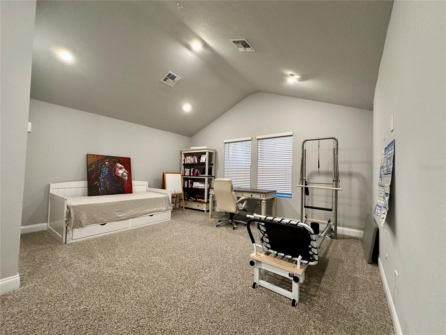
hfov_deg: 102.1
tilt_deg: +3.1
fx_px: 180
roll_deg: -0.9
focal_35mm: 14
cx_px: 223
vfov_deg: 85.7
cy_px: 168
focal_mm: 2.22
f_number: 2.2
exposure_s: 1/60
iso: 250
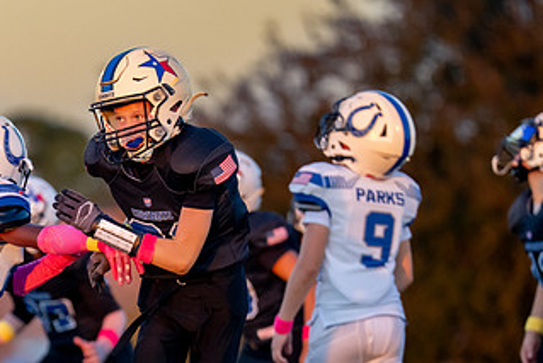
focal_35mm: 567
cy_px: 398
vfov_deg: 2.4
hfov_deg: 3.6
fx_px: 8556
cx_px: 34
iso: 1000
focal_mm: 200
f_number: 2.8
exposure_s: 1/1250
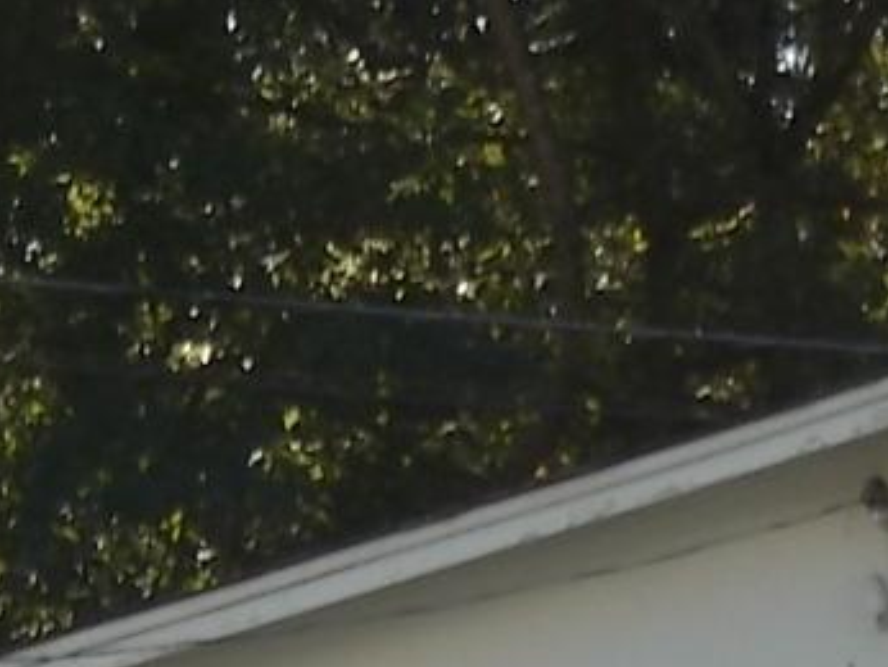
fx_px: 15428
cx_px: 631
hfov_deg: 3.3
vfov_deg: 2.5
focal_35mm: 601
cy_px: 1083
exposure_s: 1/80
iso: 80
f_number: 6.5
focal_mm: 23
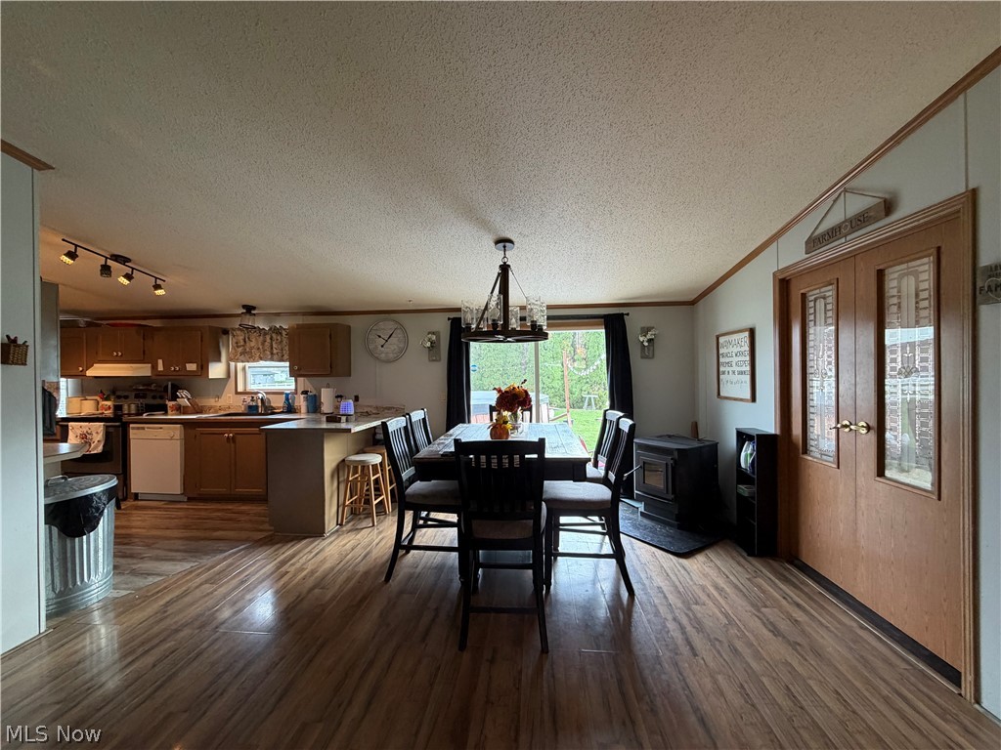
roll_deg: +0.7
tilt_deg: -0.1
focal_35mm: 14
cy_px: 375
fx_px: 405
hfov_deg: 102.1
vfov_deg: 85.7
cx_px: 500
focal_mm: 2.22
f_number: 2.2
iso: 200
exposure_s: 1/60
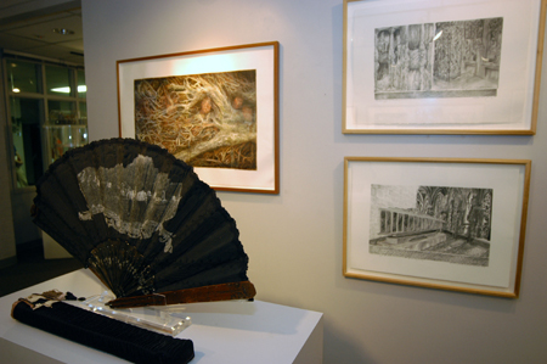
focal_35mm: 22
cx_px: 274
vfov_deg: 56.0
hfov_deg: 77.4
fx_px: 341
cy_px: 182
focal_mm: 15
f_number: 3.5
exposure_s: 1/30
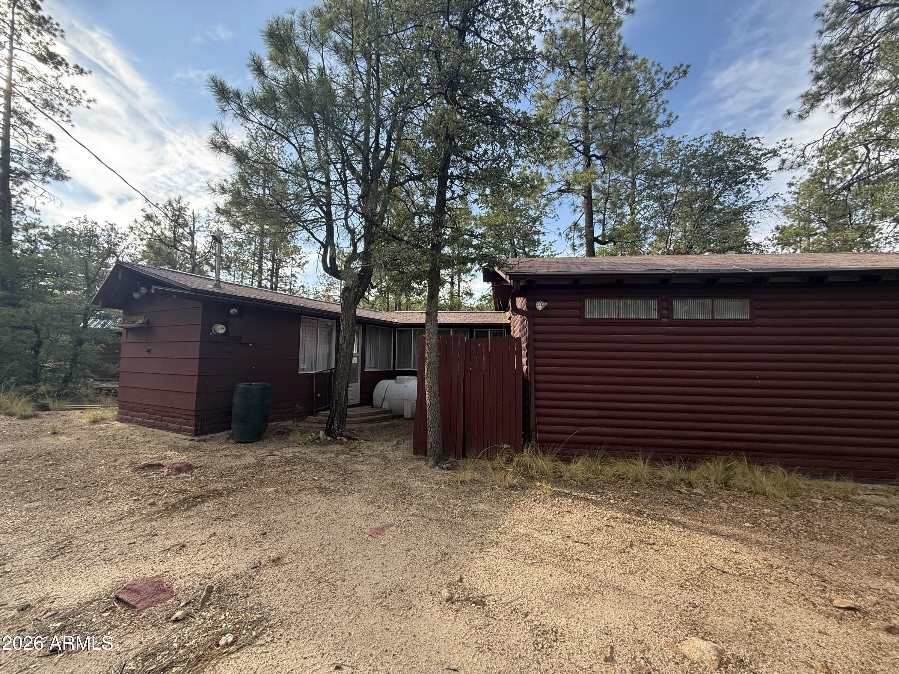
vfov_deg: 85.7
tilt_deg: +4.2
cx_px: 450
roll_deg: -1.7
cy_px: 337
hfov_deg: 102.1
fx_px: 364
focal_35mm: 14
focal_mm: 2.22
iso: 64
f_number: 2.2
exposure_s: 1/370
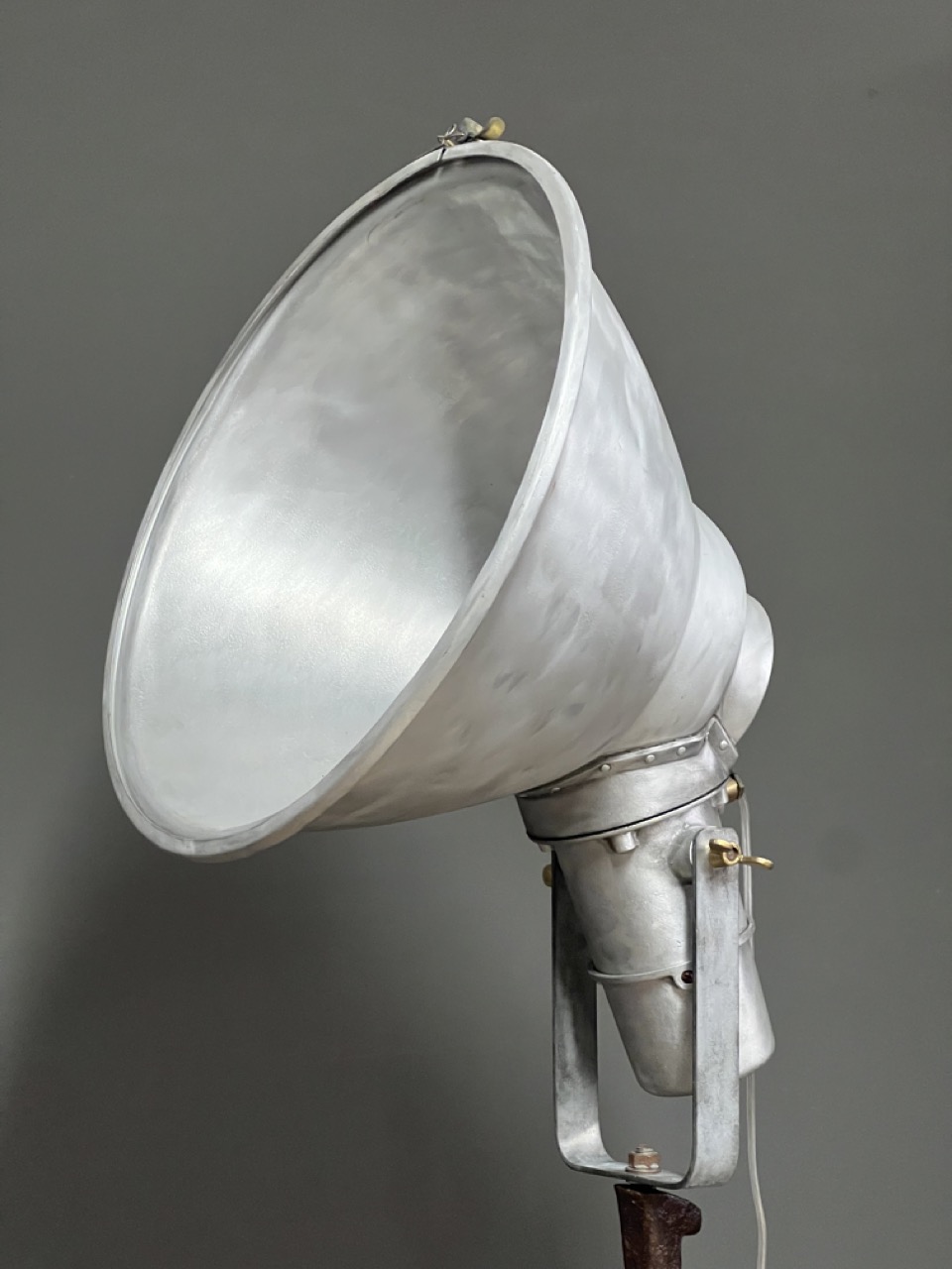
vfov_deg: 25.3
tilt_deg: +1.7
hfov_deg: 19.1
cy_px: 634
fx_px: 2824
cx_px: 476
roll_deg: +0.2
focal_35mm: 77
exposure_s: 1/34
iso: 640
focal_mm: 9
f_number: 2.8
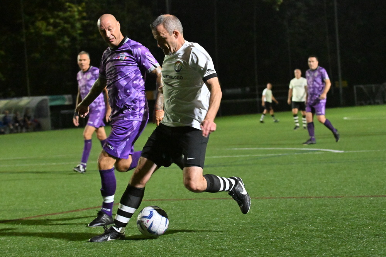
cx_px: 193
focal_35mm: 120
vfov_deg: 11.4
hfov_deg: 17.1
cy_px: 128
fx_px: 1286
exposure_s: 1/500
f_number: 5.6
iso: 8000
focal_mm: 80
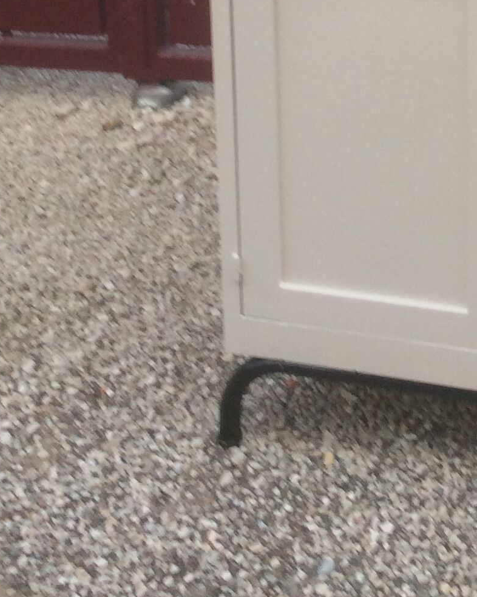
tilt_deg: -13.6
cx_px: 598
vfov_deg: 18.9
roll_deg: -0.3
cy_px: -183
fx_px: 1659
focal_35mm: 94
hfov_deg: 15.6
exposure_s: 1/100
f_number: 2.2
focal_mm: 4.15
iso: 64
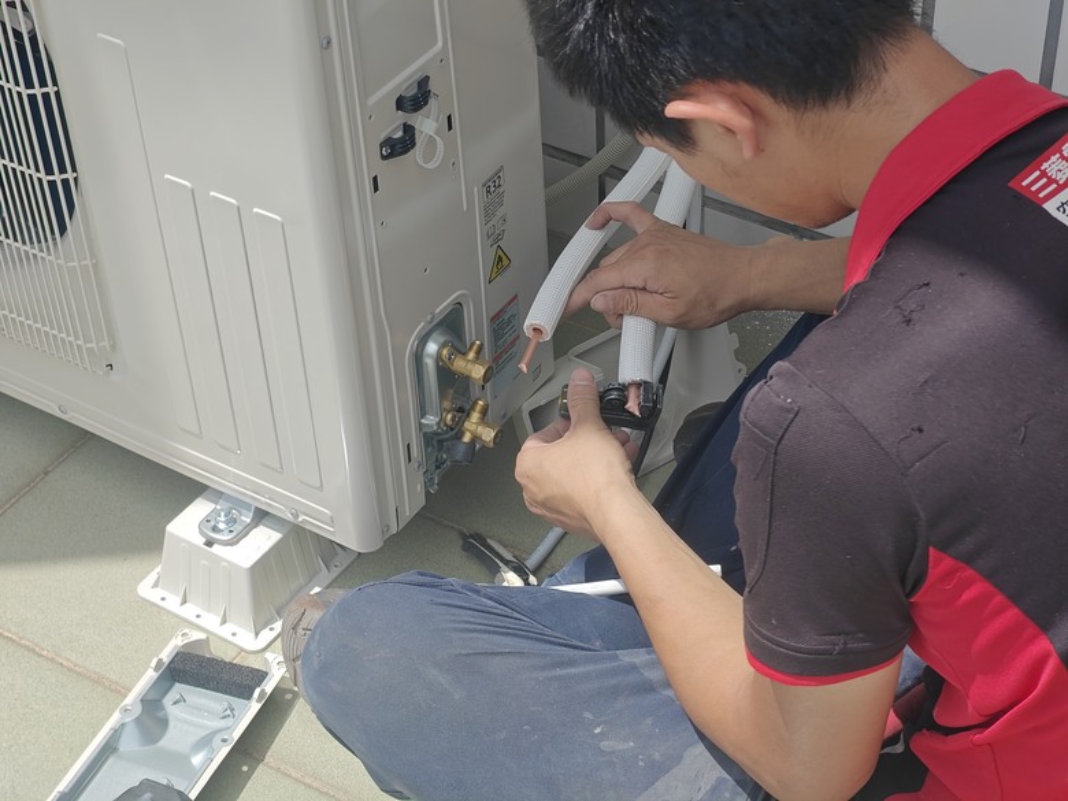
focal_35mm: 70
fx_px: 2160
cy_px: 400
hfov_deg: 27.8
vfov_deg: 21.0
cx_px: 534
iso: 50
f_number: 2.6
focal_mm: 13.3
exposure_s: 1/742
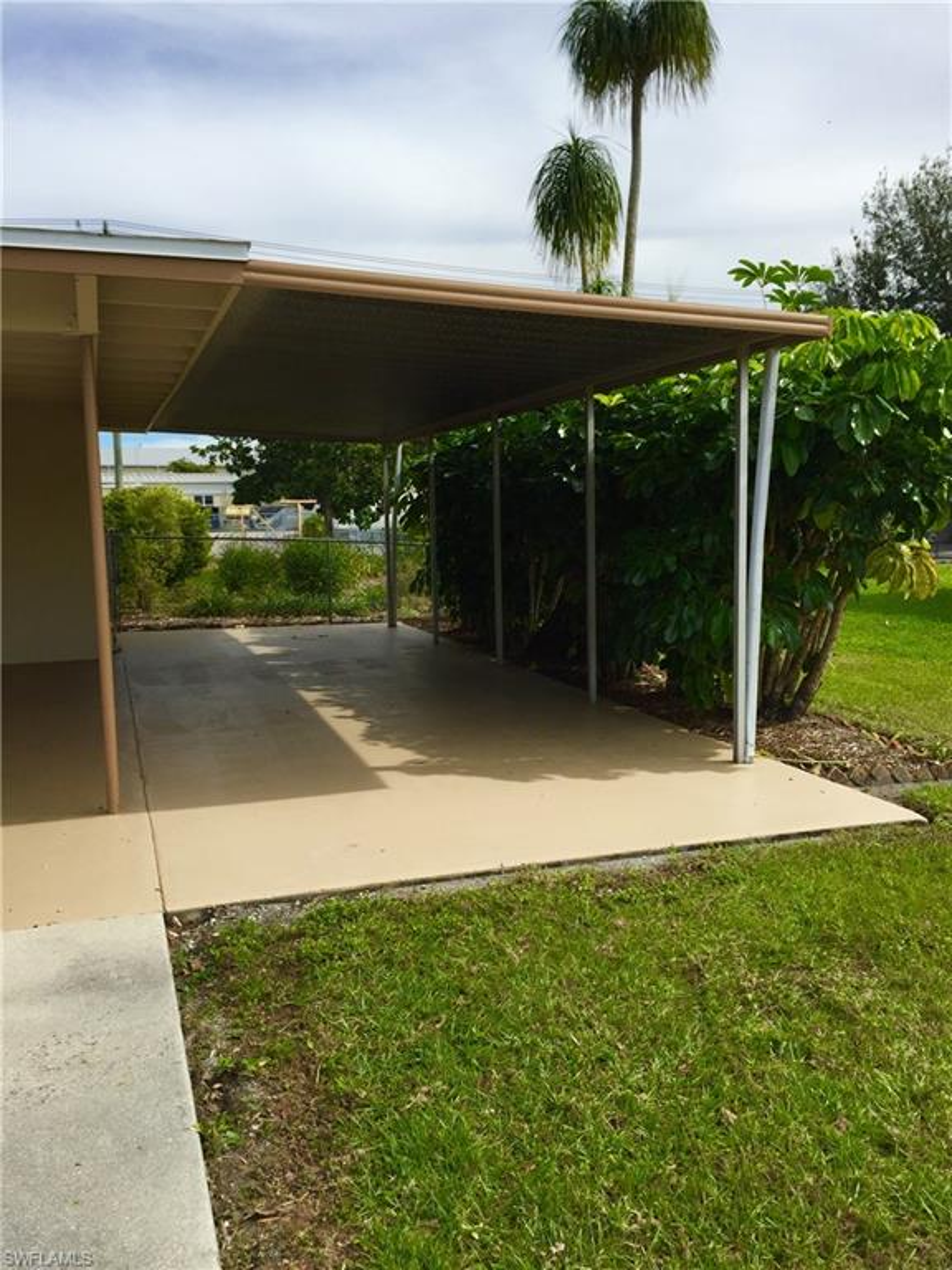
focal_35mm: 29
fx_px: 1063
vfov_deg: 61.7
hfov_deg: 48.2
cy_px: 635
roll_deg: +2.1
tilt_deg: -6.8
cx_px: 476
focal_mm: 4.15
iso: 32
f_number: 2.2
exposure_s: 1/2326
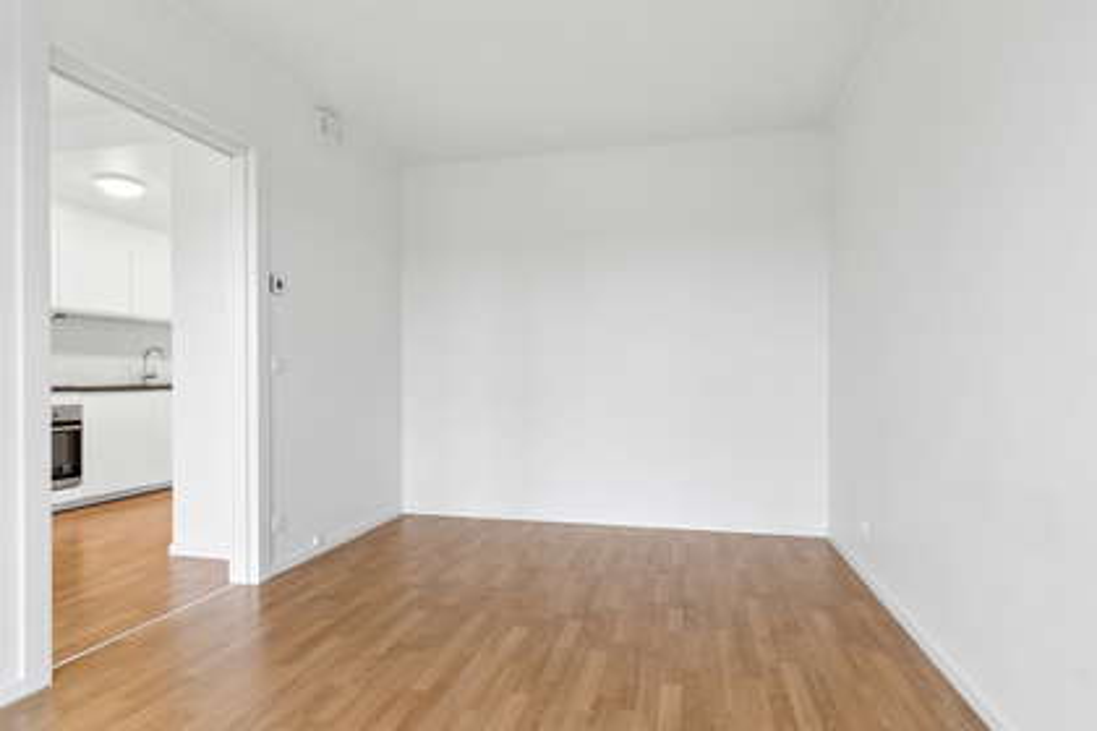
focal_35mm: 18
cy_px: 366
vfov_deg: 67.4
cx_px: 548
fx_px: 548
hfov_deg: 90.0
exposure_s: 1/30
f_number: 8
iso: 200
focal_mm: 12
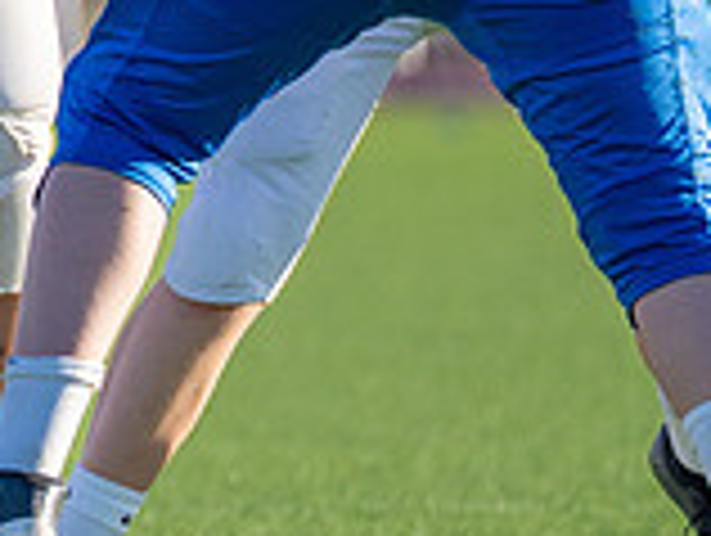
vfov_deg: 1.2
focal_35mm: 1223
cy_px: -125
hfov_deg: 1.6
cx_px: -1122
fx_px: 25158
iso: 100
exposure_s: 1/1600
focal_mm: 200
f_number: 2.8
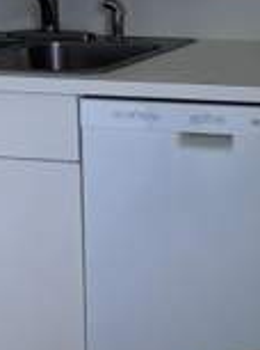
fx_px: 1096
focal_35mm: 109
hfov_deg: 12.2
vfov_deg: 17.7
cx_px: 499
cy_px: 11
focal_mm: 5.96
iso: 125
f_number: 1.6
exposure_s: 1/82
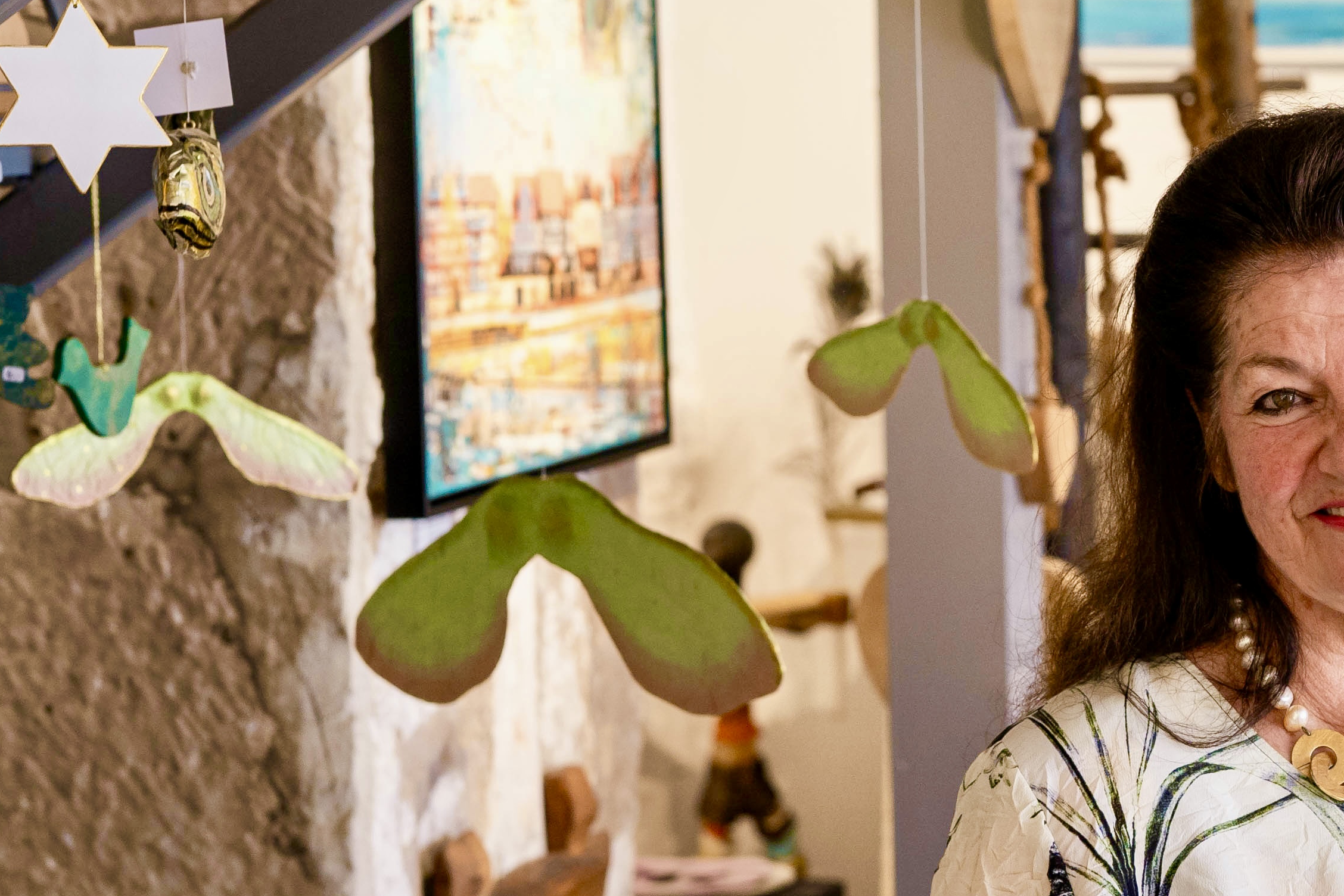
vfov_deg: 10.3
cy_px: 455
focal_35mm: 133
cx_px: 1590
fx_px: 4965
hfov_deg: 14.9
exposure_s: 1/160
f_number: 4
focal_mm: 50
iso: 640
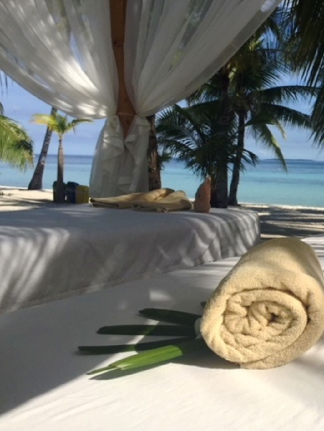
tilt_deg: -6.6
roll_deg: -2.7
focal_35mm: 42
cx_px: 301
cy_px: 227
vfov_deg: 44.8
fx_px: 524
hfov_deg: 32.4
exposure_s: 1/2825
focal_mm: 4.15
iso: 32
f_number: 2.2
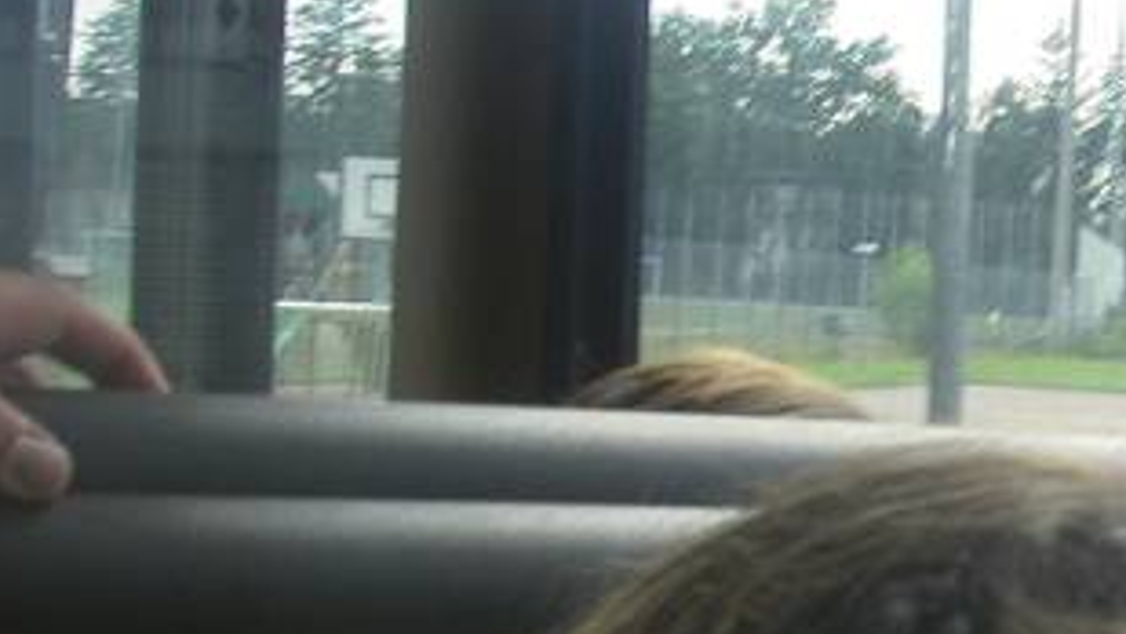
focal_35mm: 110
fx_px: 3285
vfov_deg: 11.0
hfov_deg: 18.5
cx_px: 1305
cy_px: 583
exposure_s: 1/125
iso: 100
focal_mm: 8
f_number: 4.7
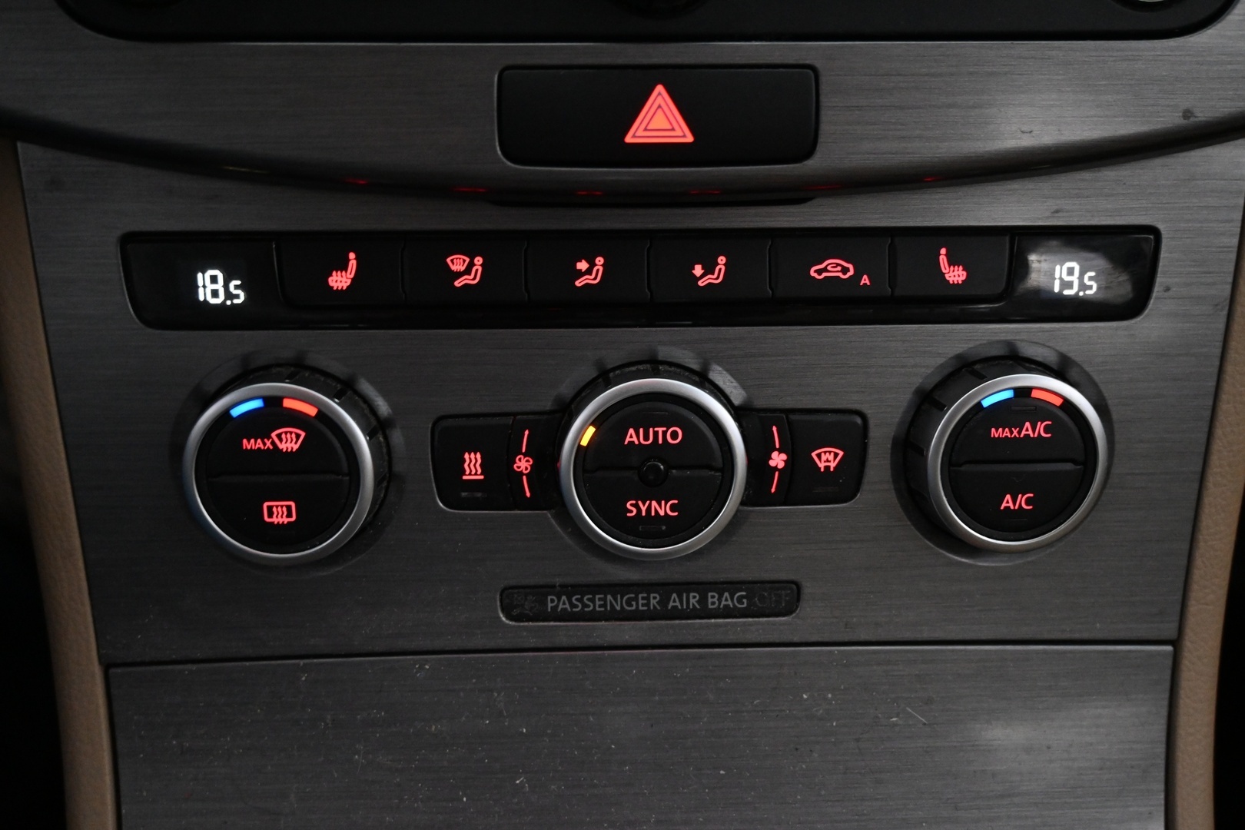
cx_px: 622
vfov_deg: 41.7
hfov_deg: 59.5
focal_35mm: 32
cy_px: 415
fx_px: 1089
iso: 4000
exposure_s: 1/30
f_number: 4
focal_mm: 21
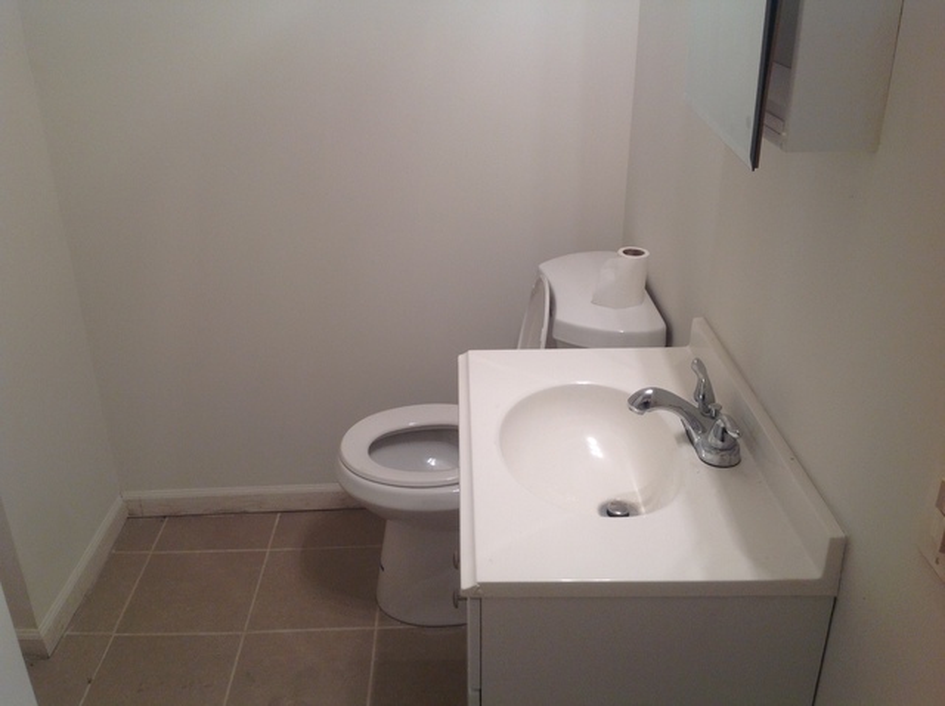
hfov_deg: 52.7
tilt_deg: -24.9
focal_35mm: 35
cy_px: 353
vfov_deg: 40.6
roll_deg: +0.8
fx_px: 954
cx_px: 472
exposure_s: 1/40
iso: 64
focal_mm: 4.28
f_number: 2.4
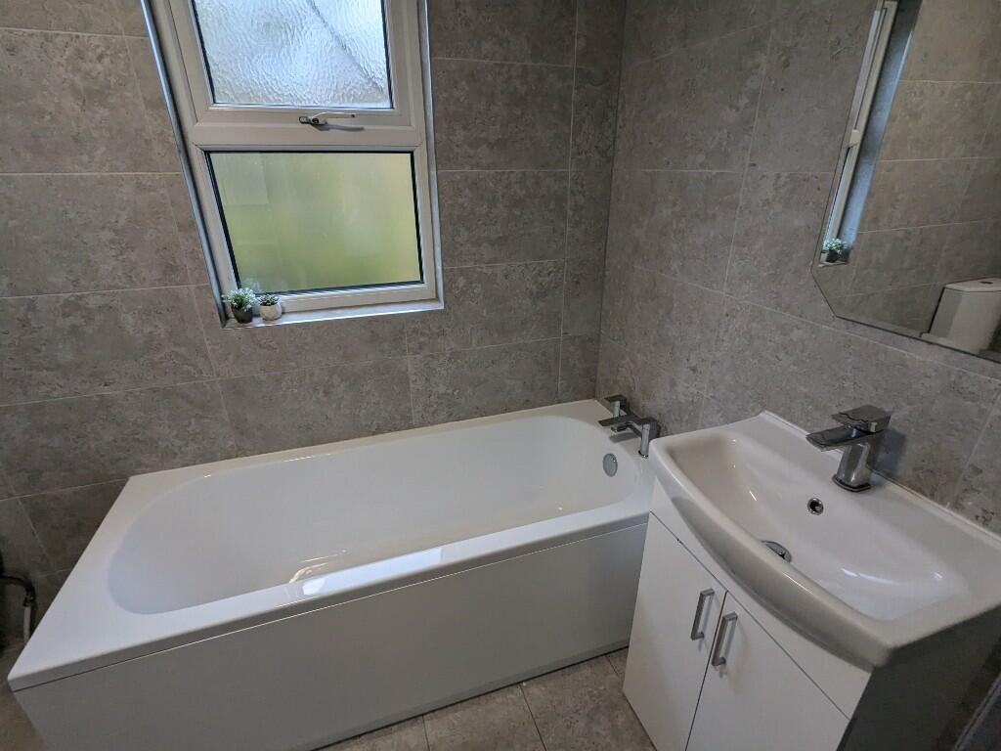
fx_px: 463
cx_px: 500
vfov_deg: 78.1
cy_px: 376
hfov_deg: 94.5
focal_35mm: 16
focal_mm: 2.35
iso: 285
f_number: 2.2
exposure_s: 1/100
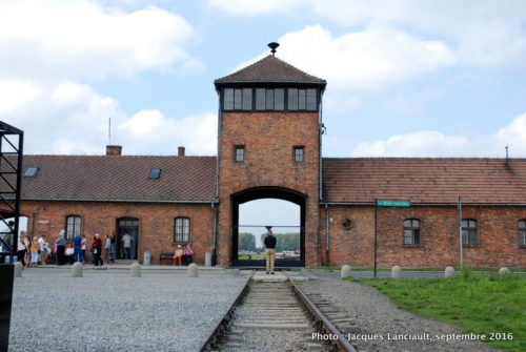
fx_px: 593
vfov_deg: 33.1
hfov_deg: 47.9
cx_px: 263
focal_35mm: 40
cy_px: 176
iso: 100
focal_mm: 27
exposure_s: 1/160
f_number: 6.3
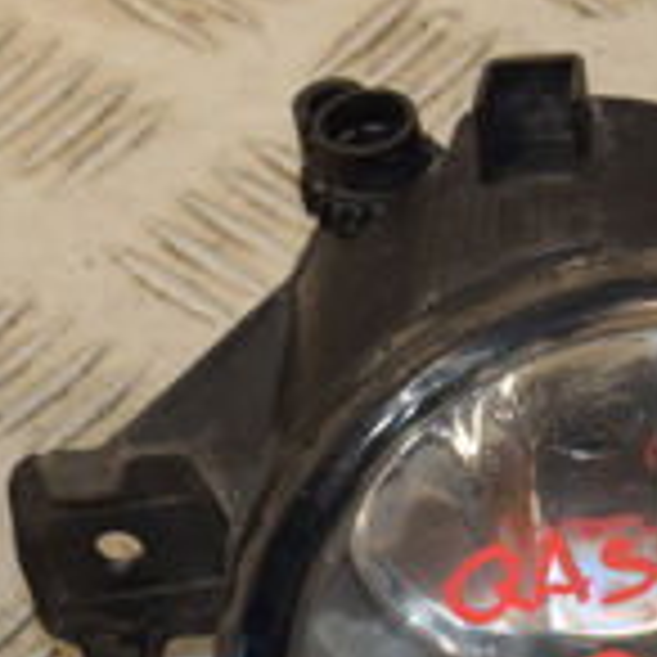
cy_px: 549
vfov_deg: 6.5
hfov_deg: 6.5
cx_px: 464
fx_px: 5755
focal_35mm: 268
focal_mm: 48
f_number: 8
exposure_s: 1/200
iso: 800
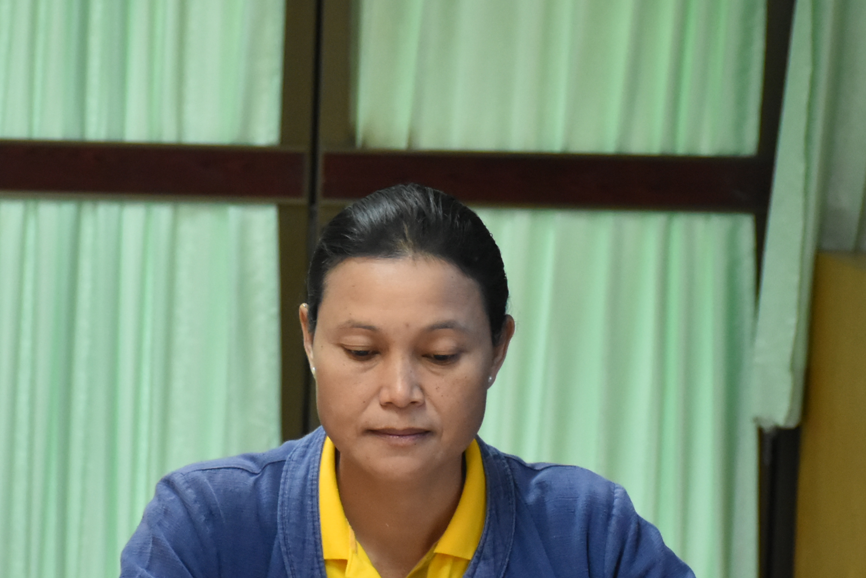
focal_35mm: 163
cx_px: 446
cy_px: 415
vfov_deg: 8.4
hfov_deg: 12.6
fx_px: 3922
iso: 3200
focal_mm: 56
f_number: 4.8
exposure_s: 1/125
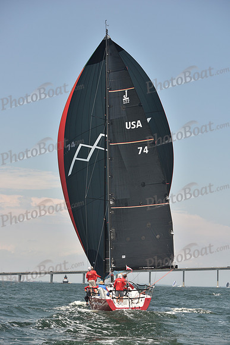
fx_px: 670
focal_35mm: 70
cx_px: 115
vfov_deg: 28.8
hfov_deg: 19.5
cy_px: 172
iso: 250
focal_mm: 70
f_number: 5
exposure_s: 1/640
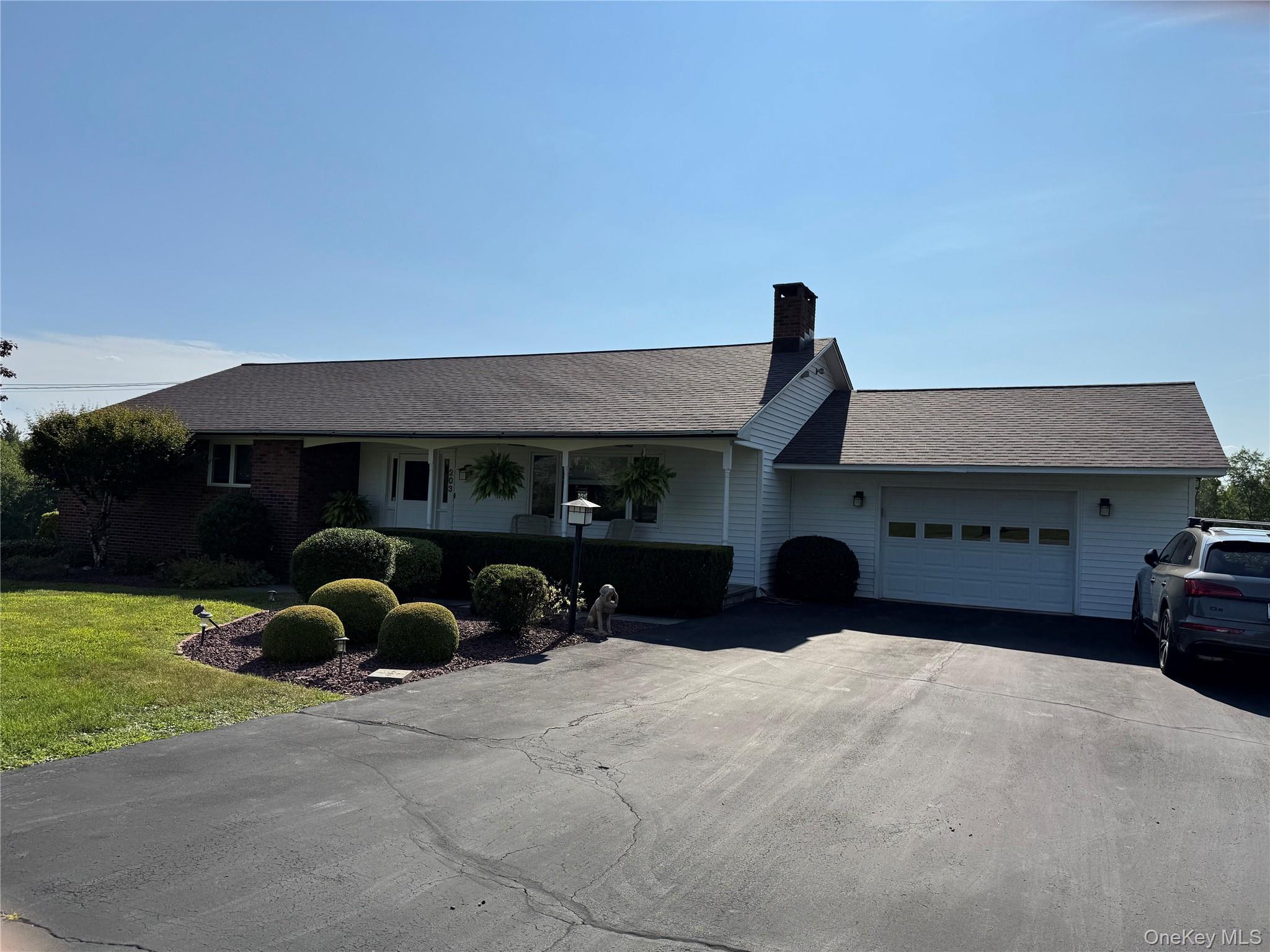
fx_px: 881
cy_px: 476
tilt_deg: +1.4
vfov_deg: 56.8
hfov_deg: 71.6
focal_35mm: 24
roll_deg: -3.1
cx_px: 635
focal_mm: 6.76
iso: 80
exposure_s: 1/10417
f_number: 1.78
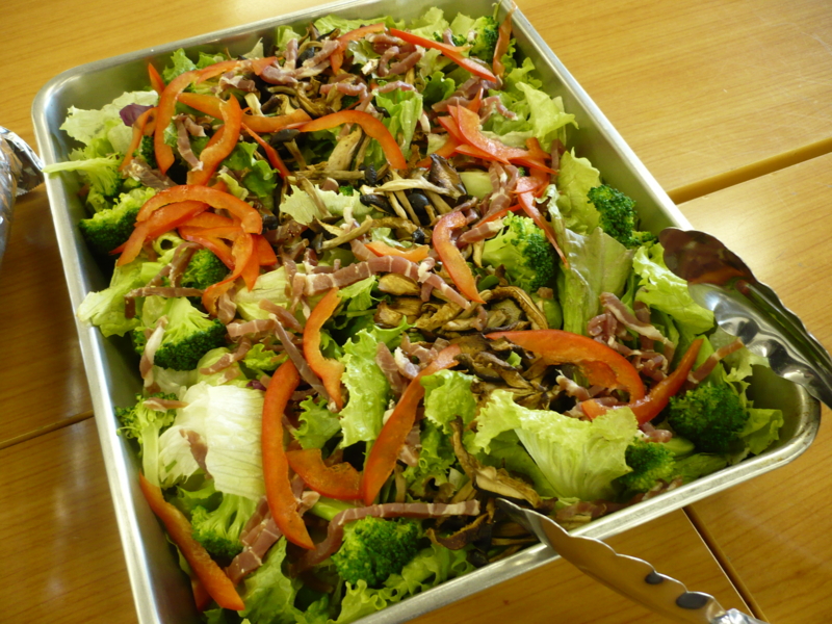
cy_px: 312
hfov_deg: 52.6
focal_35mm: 35
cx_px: 416
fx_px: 841
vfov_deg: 40.7
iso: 200
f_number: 2.8
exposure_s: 1/25
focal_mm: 5.8
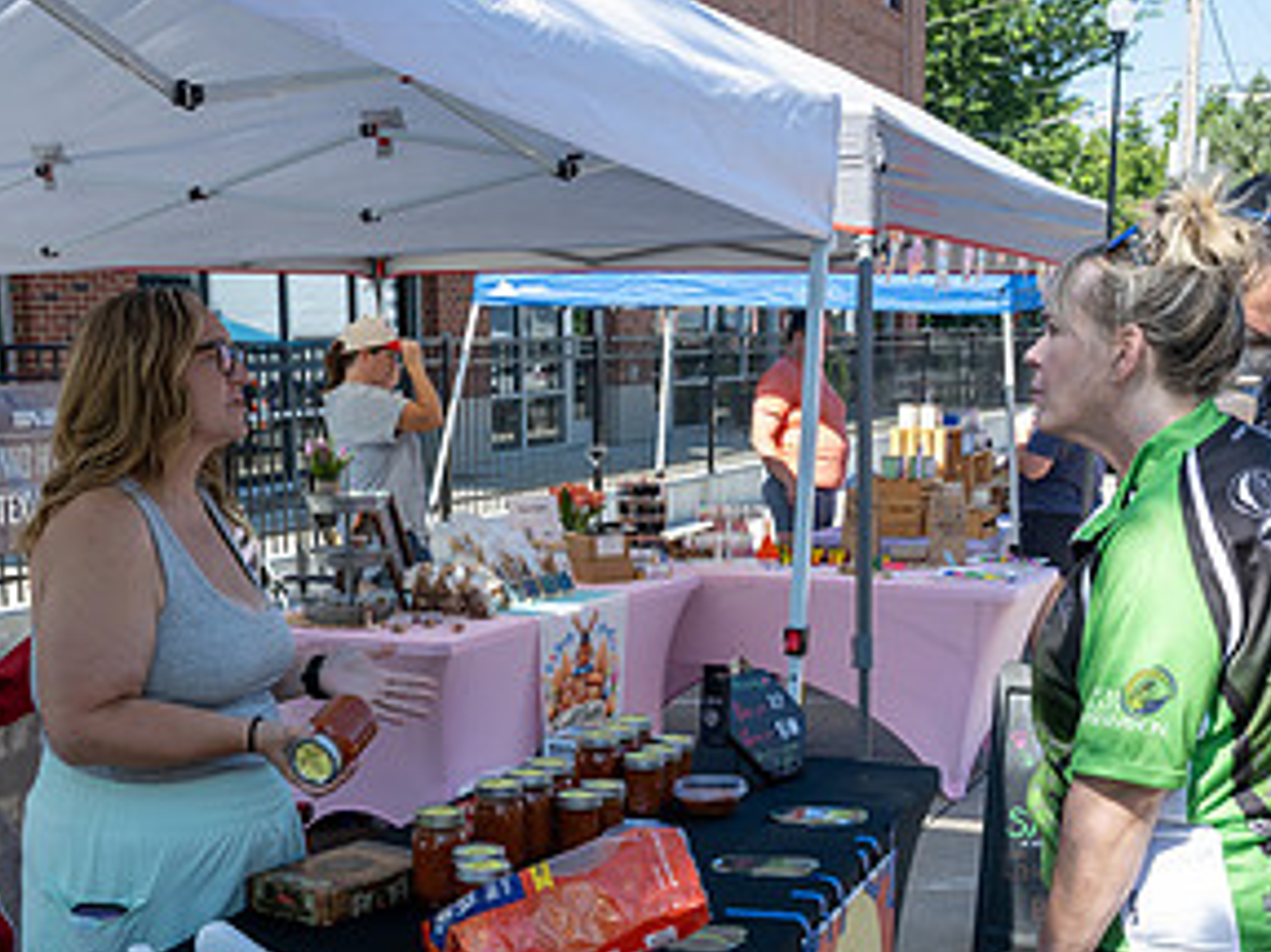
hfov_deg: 37.9
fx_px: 1835
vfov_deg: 28.7
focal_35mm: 50
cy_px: 691
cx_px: 452
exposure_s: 1/200
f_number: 7.1
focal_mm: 24
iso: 200
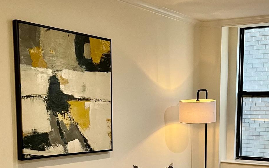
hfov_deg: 32.9
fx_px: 447
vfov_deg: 20.7
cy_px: 161
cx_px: 197
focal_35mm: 61
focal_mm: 5.1
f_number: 1.6
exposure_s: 1/60
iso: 250
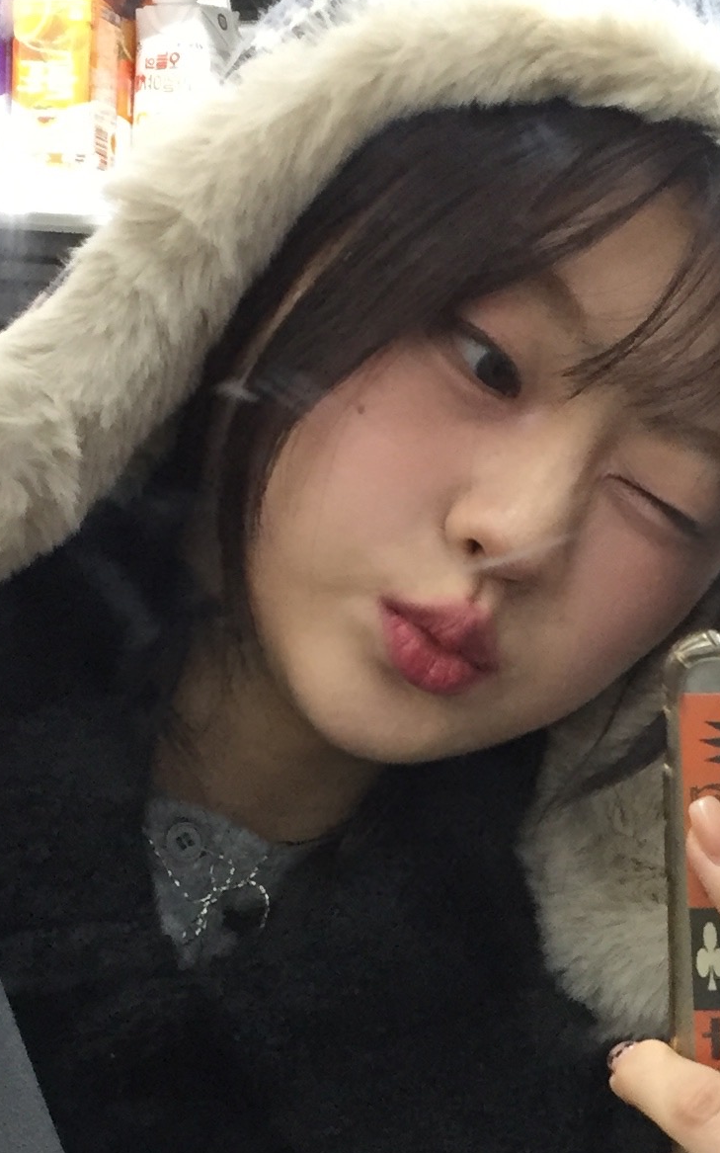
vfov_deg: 23.5
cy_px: 1032
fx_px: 2701
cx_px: 660
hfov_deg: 15.0
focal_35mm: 86
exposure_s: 1/30
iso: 50
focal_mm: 4.15
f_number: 2.2
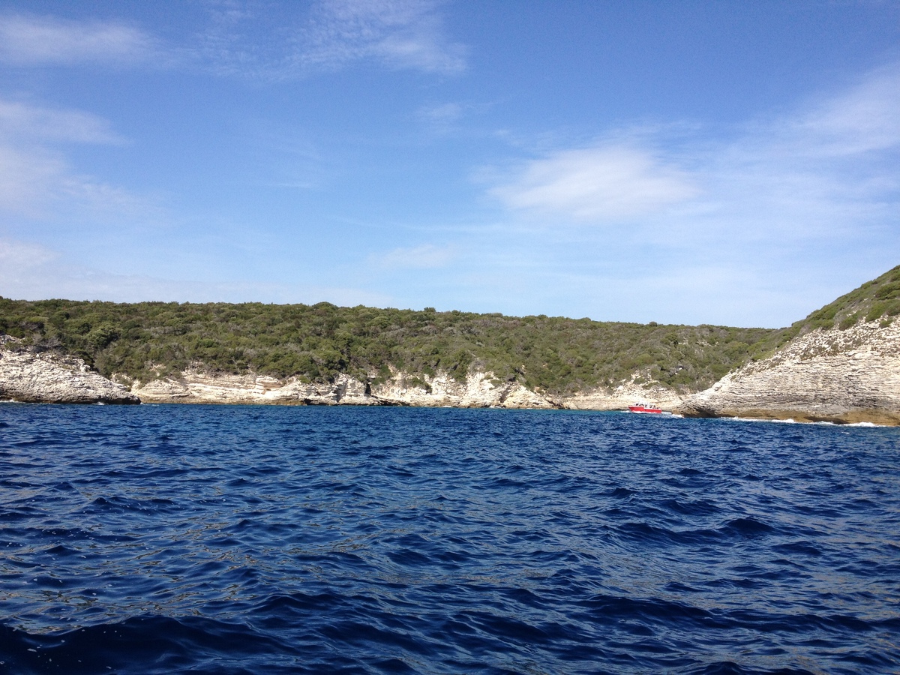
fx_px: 910
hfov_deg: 52.6
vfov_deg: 40.7
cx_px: 450
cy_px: 338
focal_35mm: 35
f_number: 2.4
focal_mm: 4.28
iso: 64
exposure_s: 1/1783
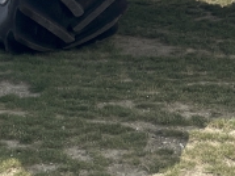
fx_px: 787
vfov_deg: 11.3
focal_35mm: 116
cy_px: -193
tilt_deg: +6.6
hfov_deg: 16.8
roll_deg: +1.0
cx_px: 205
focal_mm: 4.2
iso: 32
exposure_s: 1/4132
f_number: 1.6
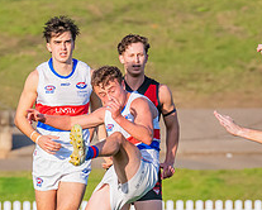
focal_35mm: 1357
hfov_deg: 1.4
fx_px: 10532
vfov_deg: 1.1
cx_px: 93
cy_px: 125
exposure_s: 1/1250
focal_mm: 420
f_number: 10
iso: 800
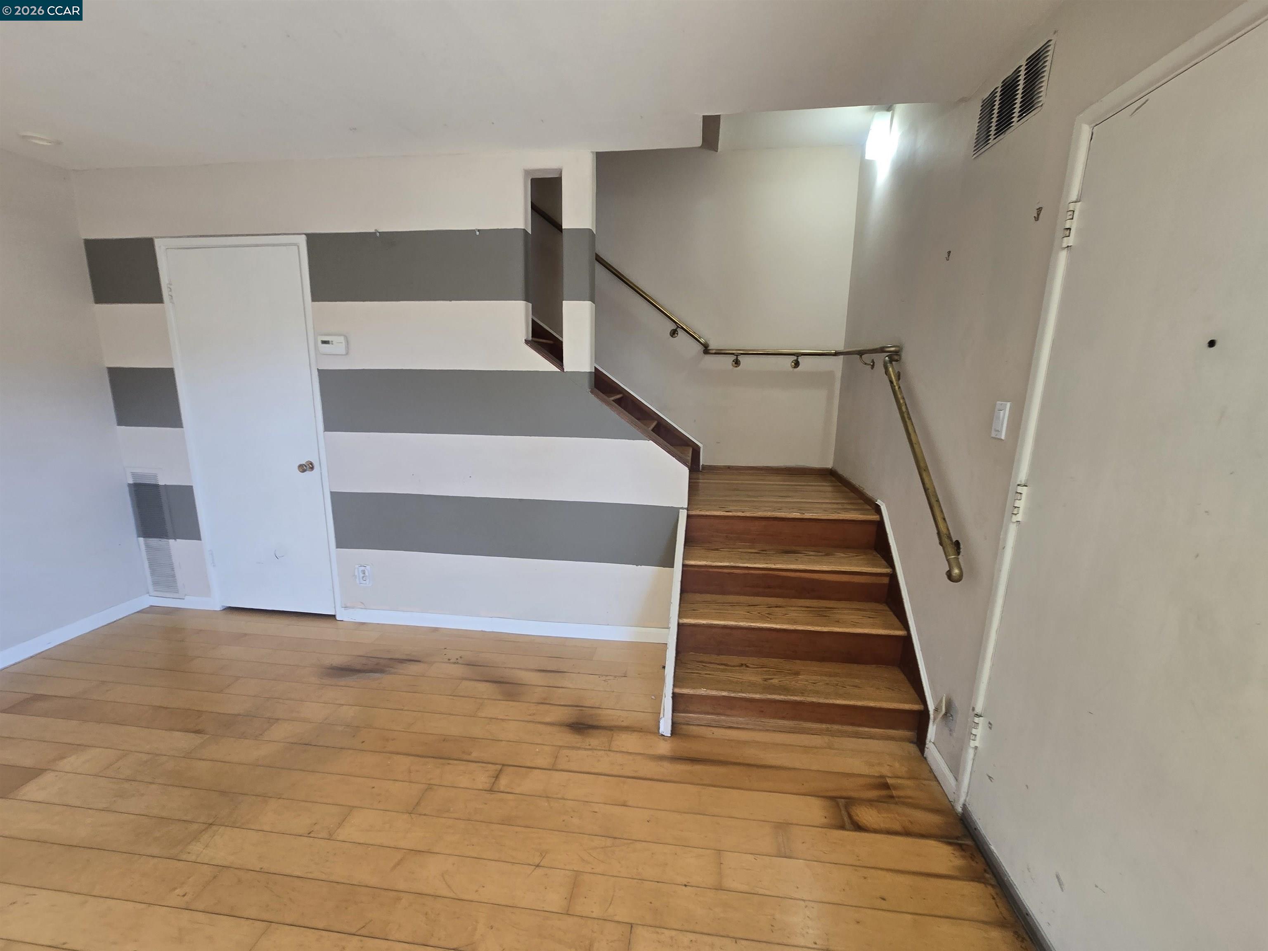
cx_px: 634
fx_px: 476
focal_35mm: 13
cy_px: 476
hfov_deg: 106.2
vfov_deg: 89.9
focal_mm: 2.2
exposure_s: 1/60
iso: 125
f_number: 2.2
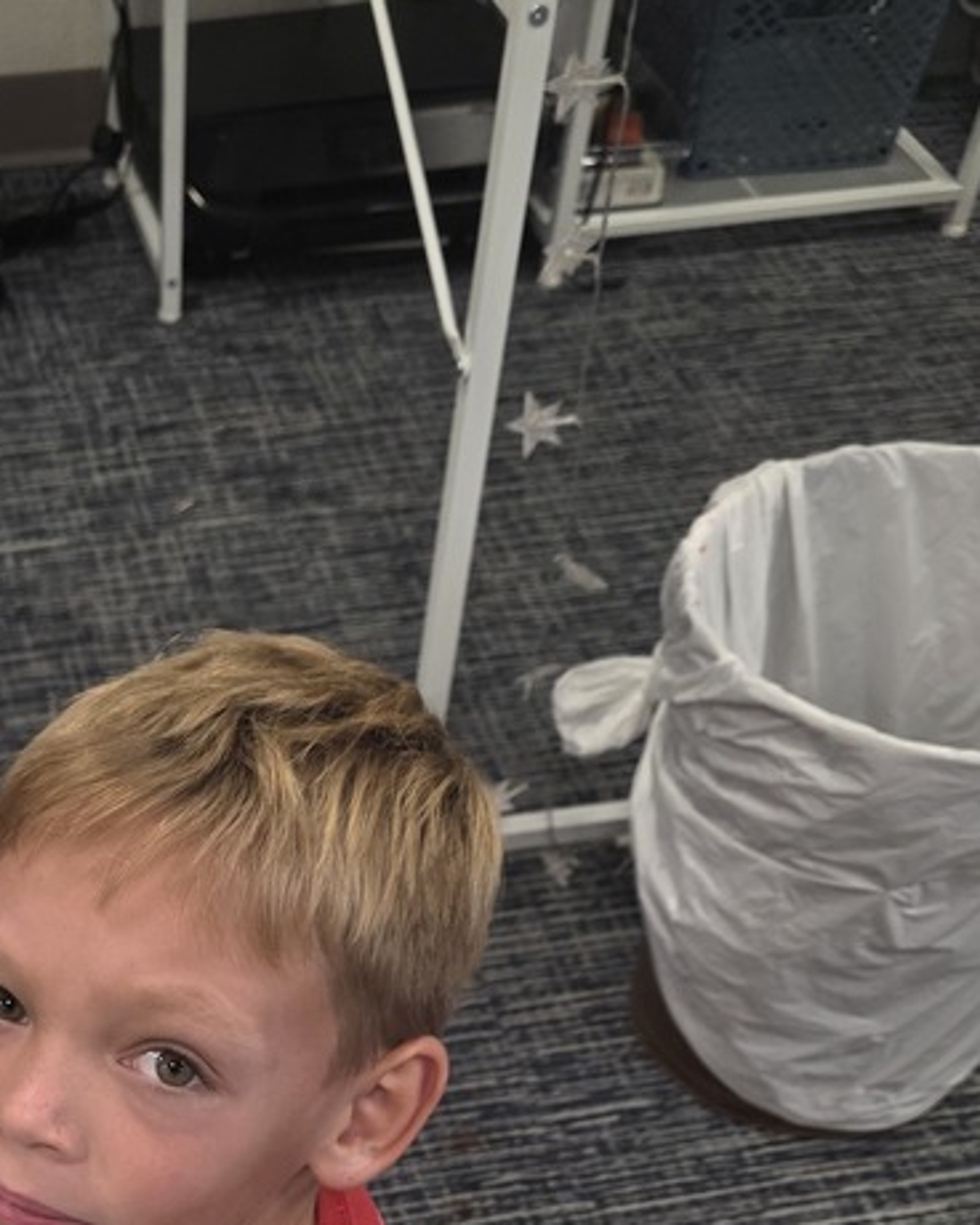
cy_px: 1308
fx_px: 1813
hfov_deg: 29.0
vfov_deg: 33.2
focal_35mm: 50
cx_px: 88
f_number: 1.7
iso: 125
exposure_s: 1/120
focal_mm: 6.3
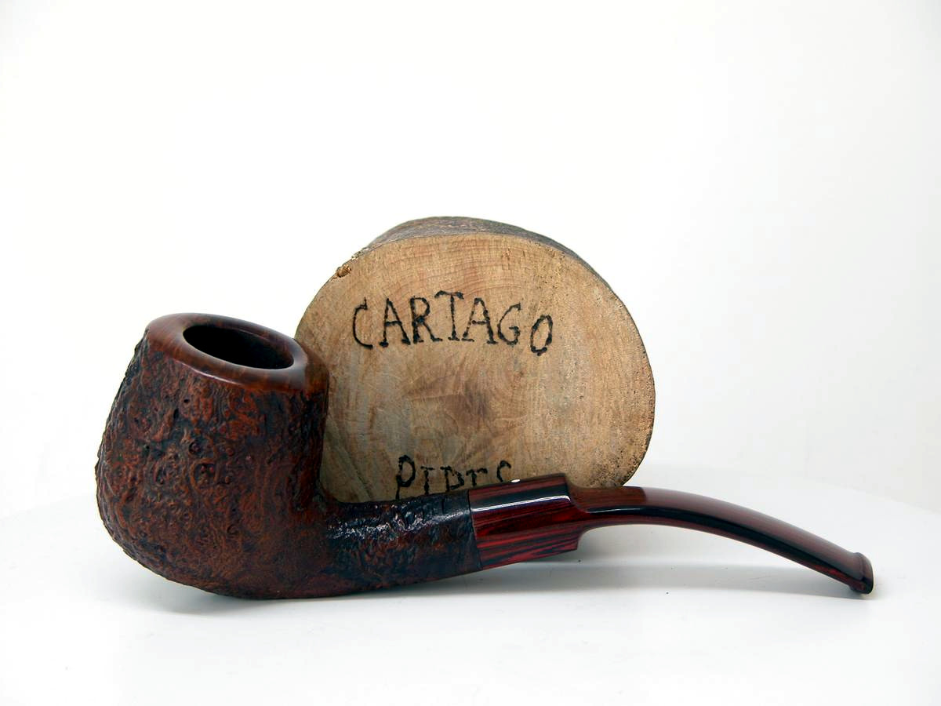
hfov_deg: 17.3
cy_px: 353
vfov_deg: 13.0
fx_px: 3099
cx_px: 470
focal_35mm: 114
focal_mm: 29.5
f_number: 3.7
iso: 100
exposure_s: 1/61.7
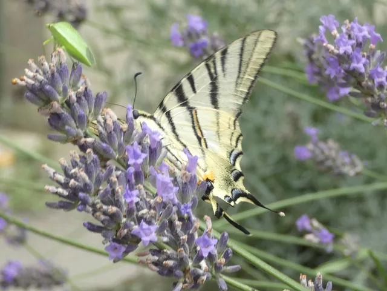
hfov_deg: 19.3
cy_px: 146
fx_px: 1140
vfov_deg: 14.5
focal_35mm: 102
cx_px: 194
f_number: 4.9
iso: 80
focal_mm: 18.3
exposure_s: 1/80
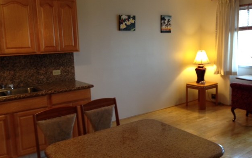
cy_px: 75
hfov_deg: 54.0
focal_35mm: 36
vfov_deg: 35.3
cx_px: 129
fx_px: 247
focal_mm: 4.12
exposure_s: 1/20
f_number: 2.4
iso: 100
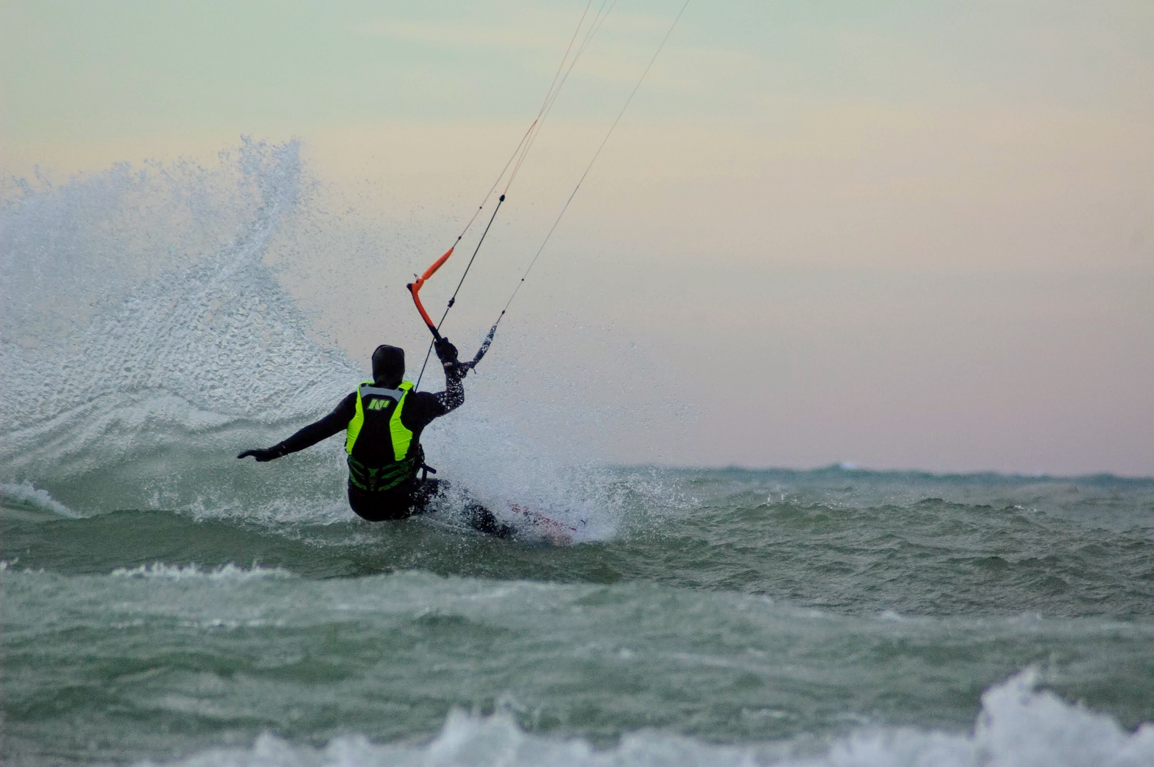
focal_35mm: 458
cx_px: 577
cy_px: 384
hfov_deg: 4.5
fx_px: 14668
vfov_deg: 3.0
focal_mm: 300
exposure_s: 1/2000
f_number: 6.3
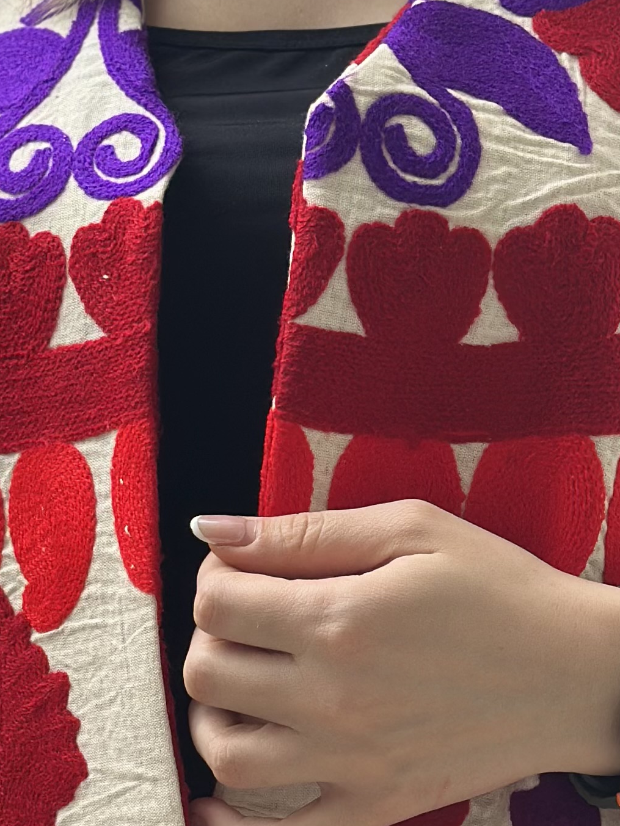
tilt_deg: -2.9
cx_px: 321
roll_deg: -0.7
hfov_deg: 10.4
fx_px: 3414
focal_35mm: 143
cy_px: 763
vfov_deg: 13.7
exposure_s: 1/194
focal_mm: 6.86
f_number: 1.78
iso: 80
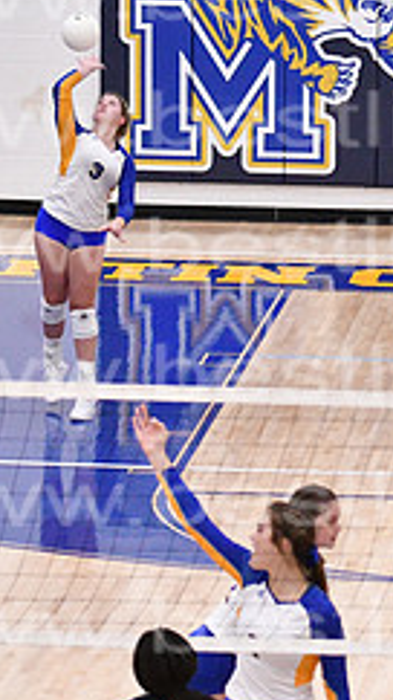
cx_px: 532
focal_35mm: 264
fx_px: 4894
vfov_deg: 8.2
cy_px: 189
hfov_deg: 4.6
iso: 6400
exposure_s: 1/1000
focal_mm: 70
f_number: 3.2
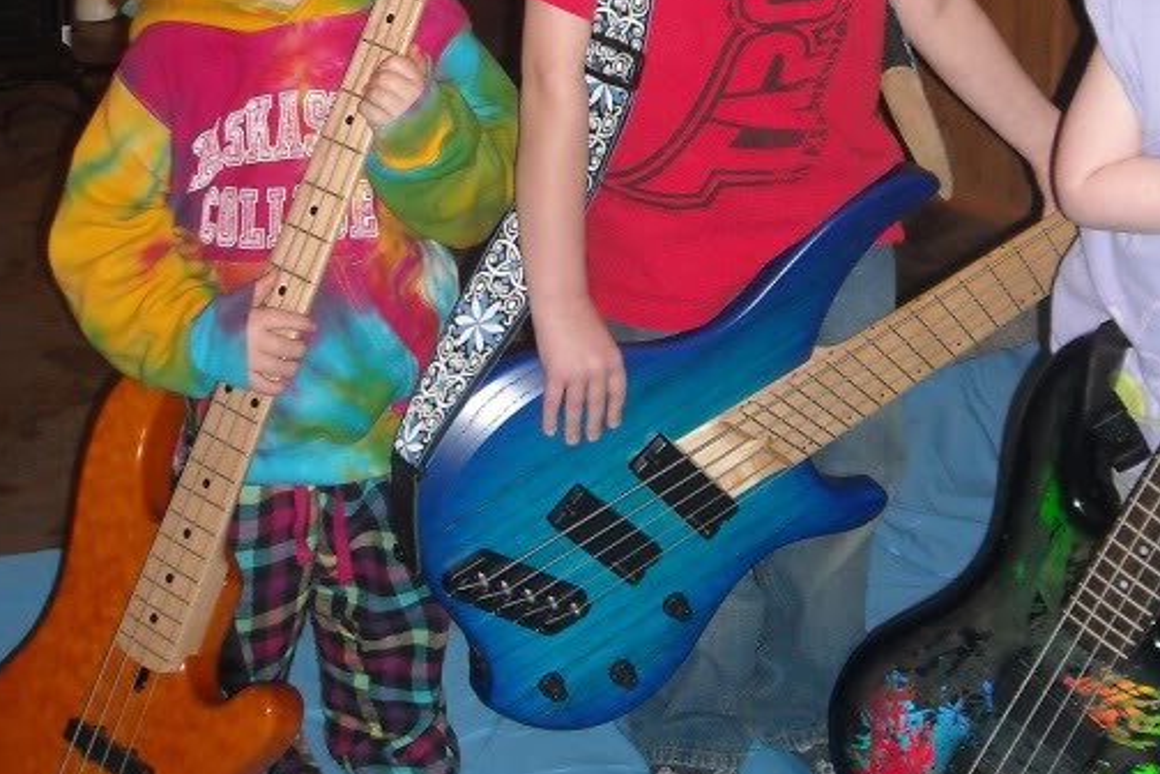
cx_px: 737
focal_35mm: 74
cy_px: -74
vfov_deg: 17.8
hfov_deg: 27.2
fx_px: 2384
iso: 200
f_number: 2.8
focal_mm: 5.7
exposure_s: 1/60
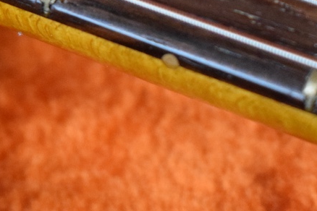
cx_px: 101
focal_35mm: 195
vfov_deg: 6.9
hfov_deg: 10.5
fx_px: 1717
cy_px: -145
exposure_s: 1/50
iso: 3200
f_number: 4.8
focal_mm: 38
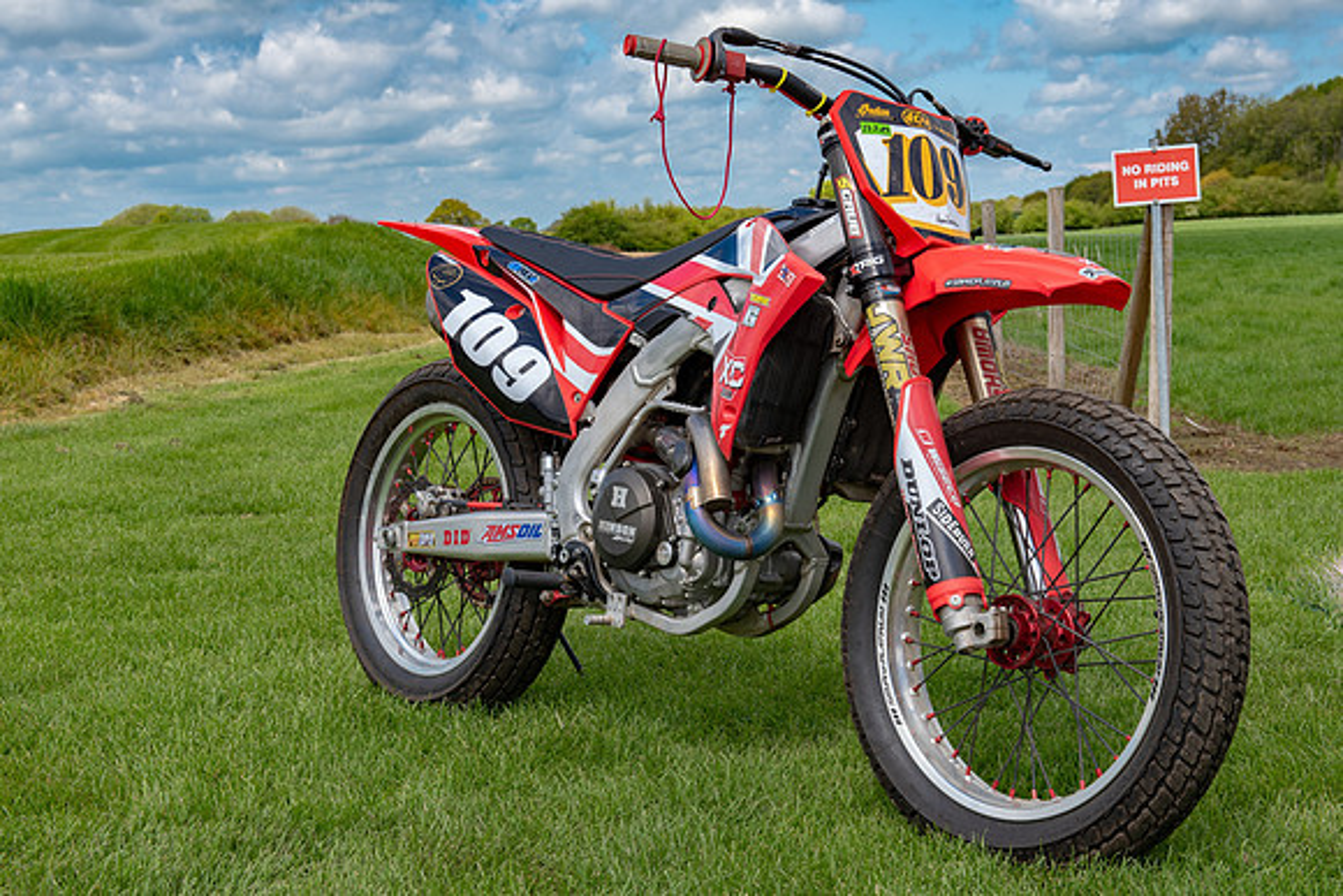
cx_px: 710
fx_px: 2156
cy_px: 451
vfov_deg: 23.5
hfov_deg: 34.6
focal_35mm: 58
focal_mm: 52
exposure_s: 1/200
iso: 200
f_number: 8
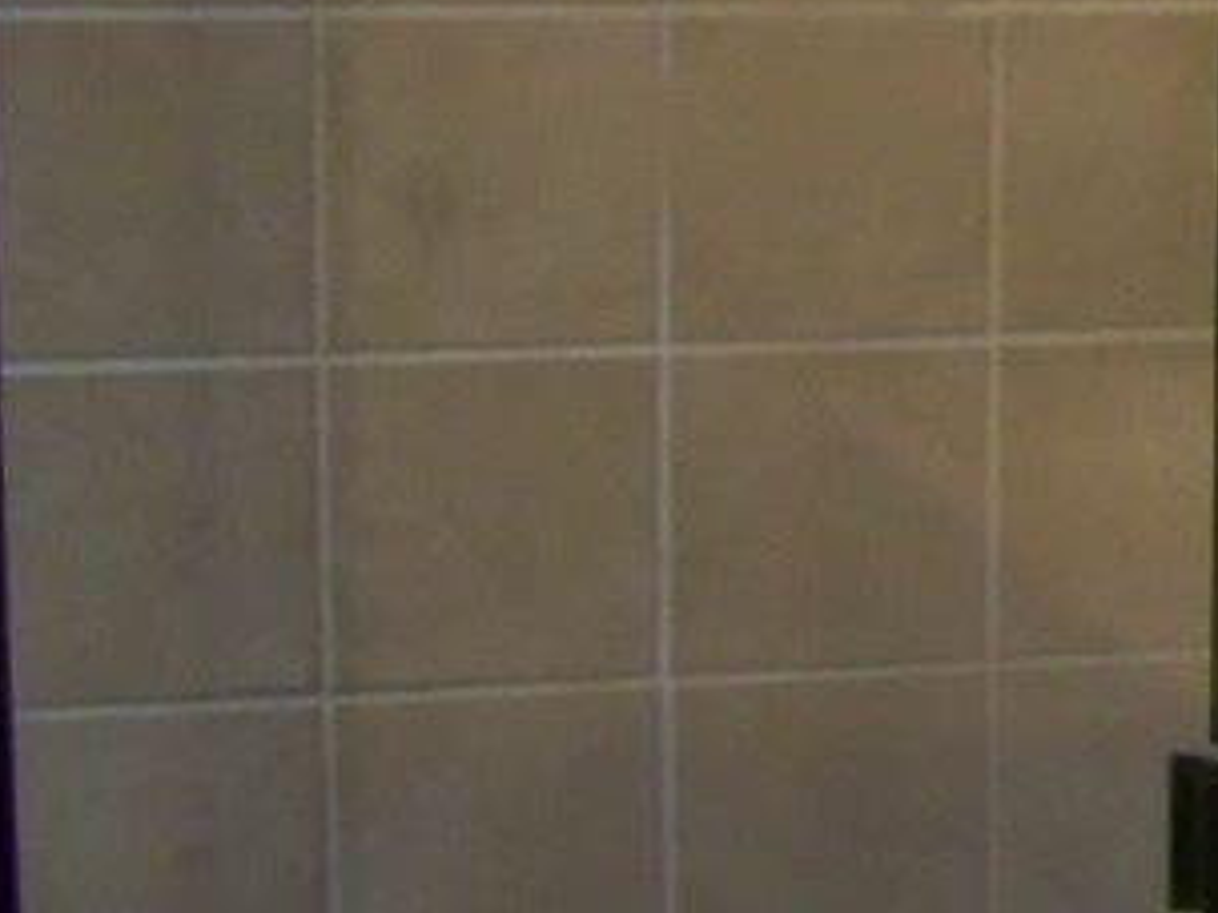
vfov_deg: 9.8
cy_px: 531
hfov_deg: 11.7
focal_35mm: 152
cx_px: 2400
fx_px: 5346
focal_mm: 5.85
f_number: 2.8
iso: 200
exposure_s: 1/30
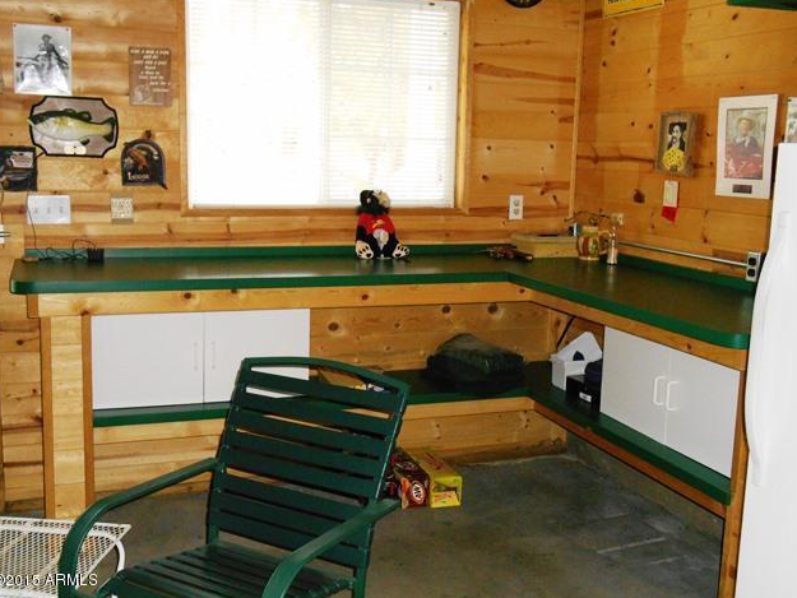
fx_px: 967
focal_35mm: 42
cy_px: 300
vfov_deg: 34.4
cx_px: 394
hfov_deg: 44.8
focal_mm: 7.2
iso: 560
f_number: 3.9
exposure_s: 1/30
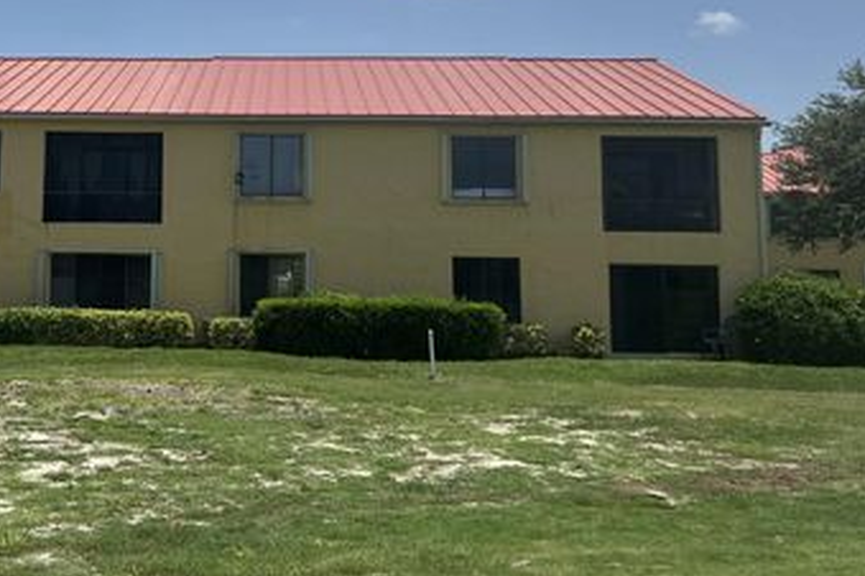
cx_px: 184
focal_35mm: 51
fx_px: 1225
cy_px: 94
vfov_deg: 25.9
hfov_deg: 37.6
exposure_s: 1/6993
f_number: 1.5
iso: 50
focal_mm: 5.7
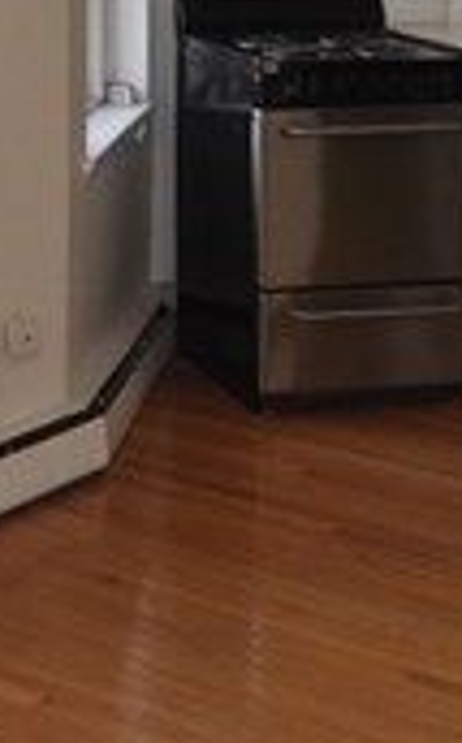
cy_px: -125
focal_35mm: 91
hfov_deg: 13.7
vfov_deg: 21.4
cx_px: -168
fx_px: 1839
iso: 360
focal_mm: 10
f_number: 4
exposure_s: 1/200
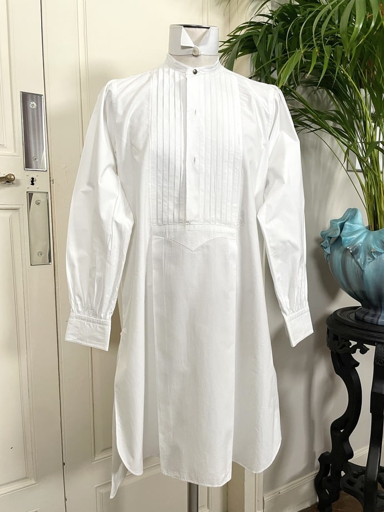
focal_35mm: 26
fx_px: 385
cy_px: 256
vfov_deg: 67.3
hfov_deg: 53.1
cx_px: 192
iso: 125
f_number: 1.6
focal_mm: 4.2
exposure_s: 1/71
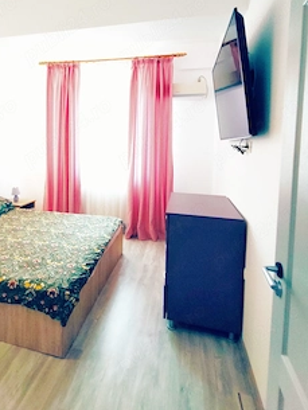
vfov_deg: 77.6
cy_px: 155
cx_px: 114
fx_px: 249
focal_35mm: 21
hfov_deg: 62.5
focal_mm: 1.67
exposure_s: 1/50
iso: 97
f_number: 2.2
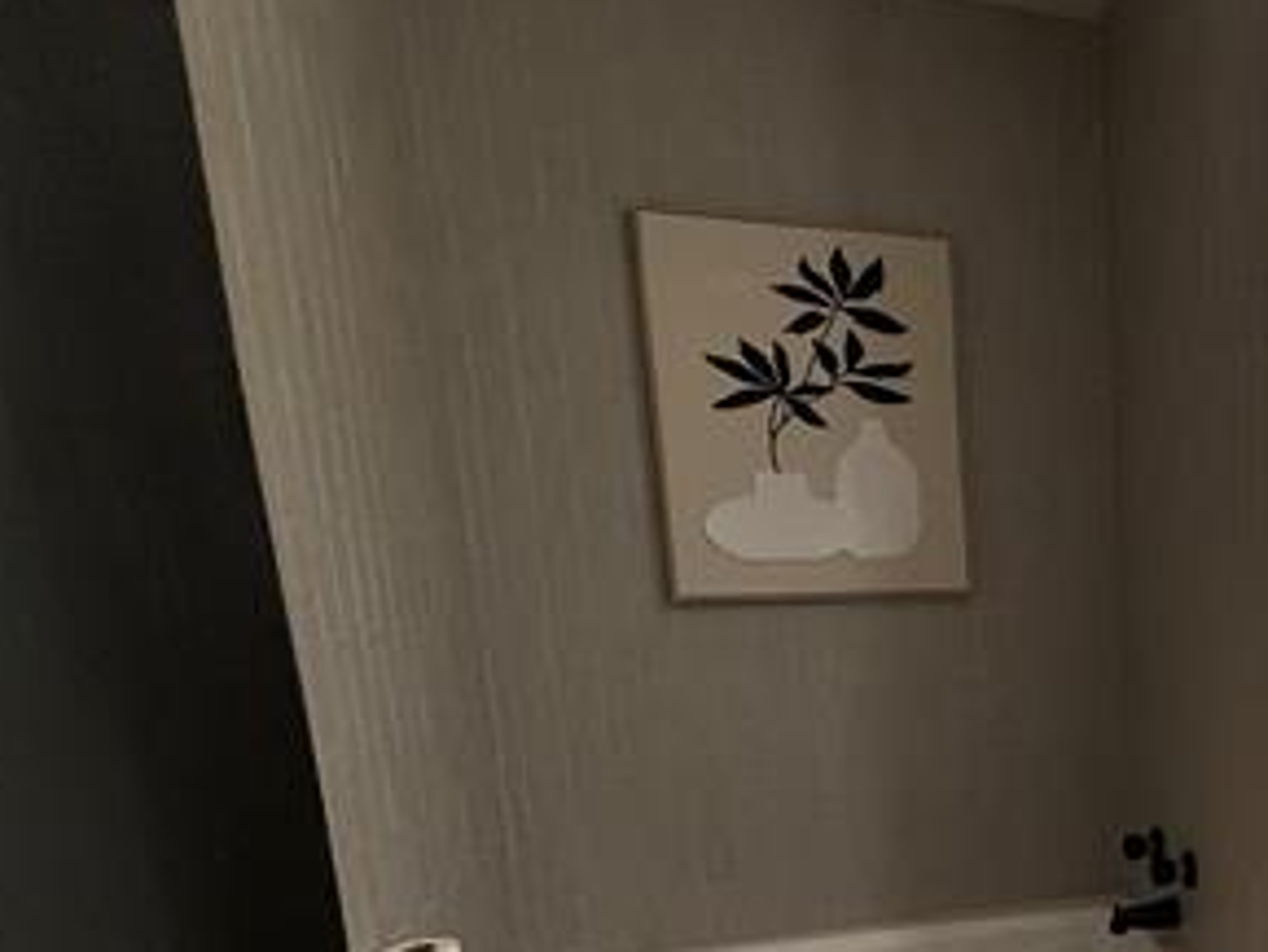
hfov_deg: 47.1
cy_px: 755
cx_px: 1303
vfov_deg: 43.5
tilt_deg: -10.0
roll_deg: +0.6
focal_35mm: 31
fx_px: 1136
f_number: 2.2
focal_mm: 2.22
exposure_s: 1/120
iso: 250
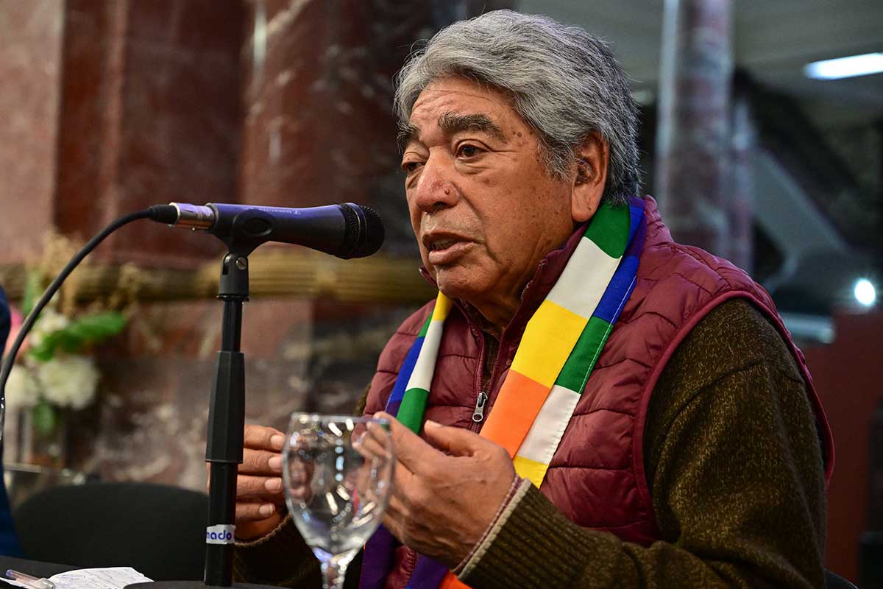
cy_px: 294
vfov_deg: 21.2
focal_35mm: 64
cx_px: 442
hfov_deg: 31.4
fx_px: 1570
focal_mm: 64
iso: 5000
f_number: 4
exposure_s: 1/160
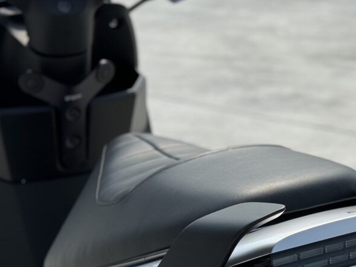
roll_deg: -0.3
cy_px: 241
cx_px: 299
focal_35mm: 97
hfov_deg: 20.0
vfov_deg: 15.1
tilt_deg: -23.8
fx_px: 997
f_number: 1.78
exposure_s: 1/7092
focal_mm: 6.76
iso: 64
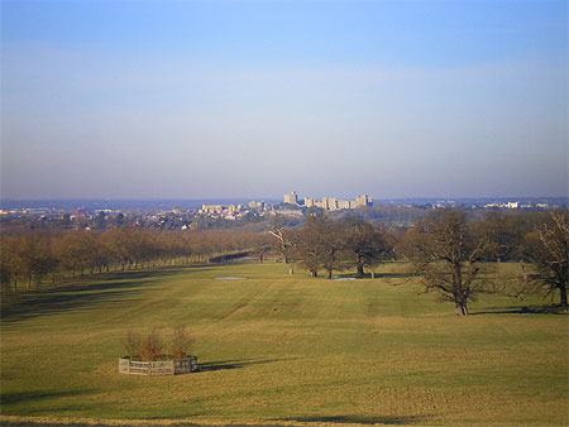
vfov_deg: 13.0
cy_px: 214
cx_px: 284
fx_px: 1875
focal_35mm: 114
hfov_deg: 17.3
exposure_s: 1/80
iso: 64
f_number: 8.5
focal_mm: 18.9
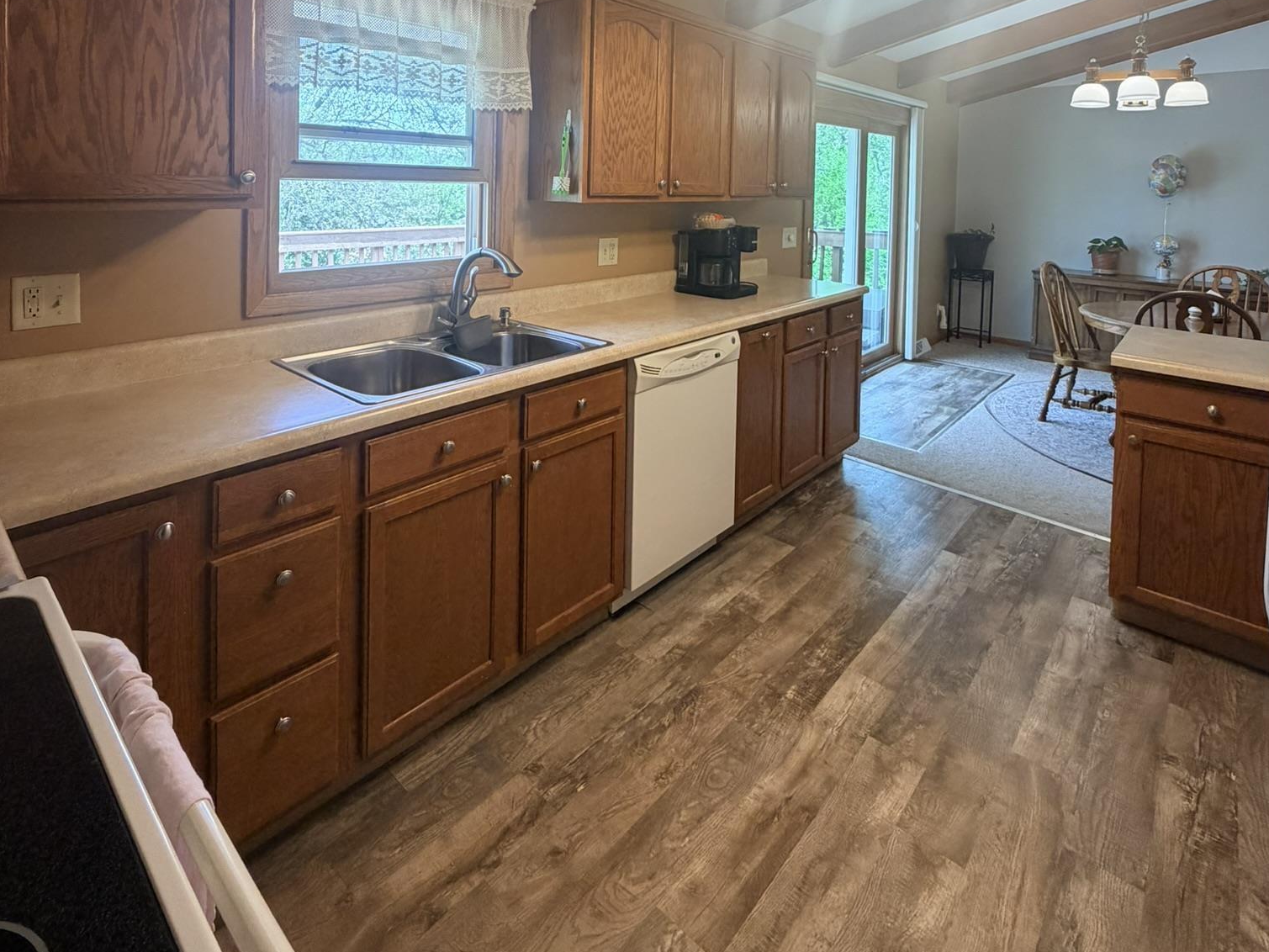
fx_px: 697
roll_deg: -0.9
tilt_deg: -1.0
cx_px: 644
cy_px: 204
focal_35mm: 19
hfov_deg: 84.7
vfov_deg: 63.4
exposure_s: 1/120
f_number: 2.2
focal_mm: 2.22
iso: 200
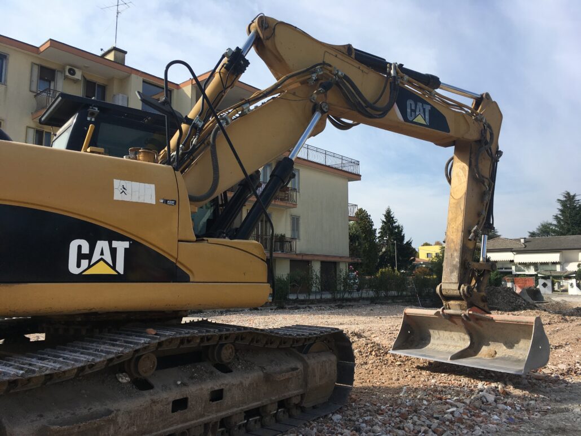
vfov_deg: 48.2
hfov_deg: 61.6
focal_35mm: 29
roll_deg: -0.4
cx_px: 290
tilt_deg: +9.2
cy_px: 218
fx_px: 487
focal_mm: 4.15
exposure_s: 1/1538
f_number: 2.2
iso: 25
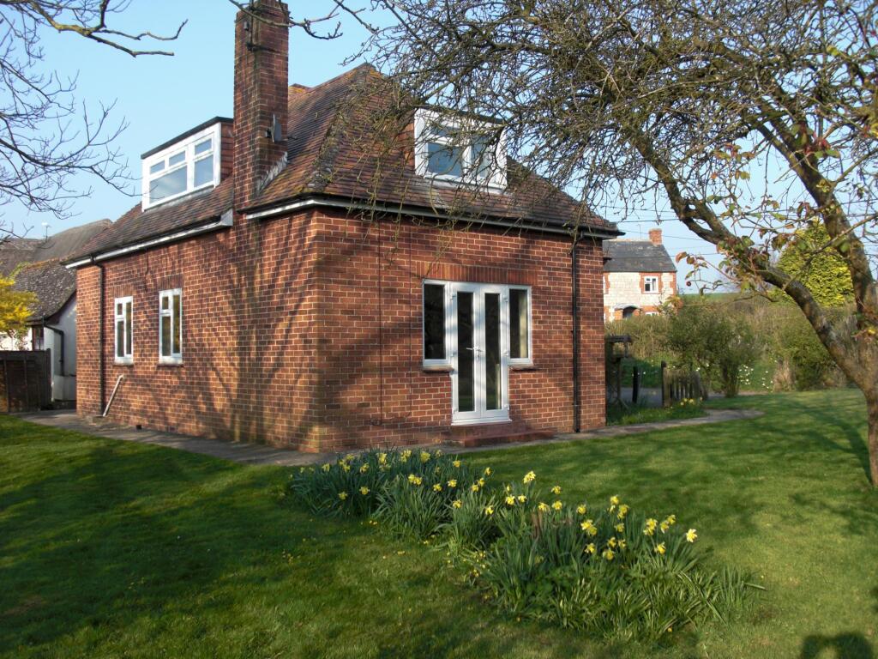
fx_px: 913
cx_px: 439
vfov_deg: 39.7
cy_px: 330
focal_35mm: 36
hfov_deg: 51.4
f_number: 2.8
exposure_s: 1/320
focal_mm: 6.3
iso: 50
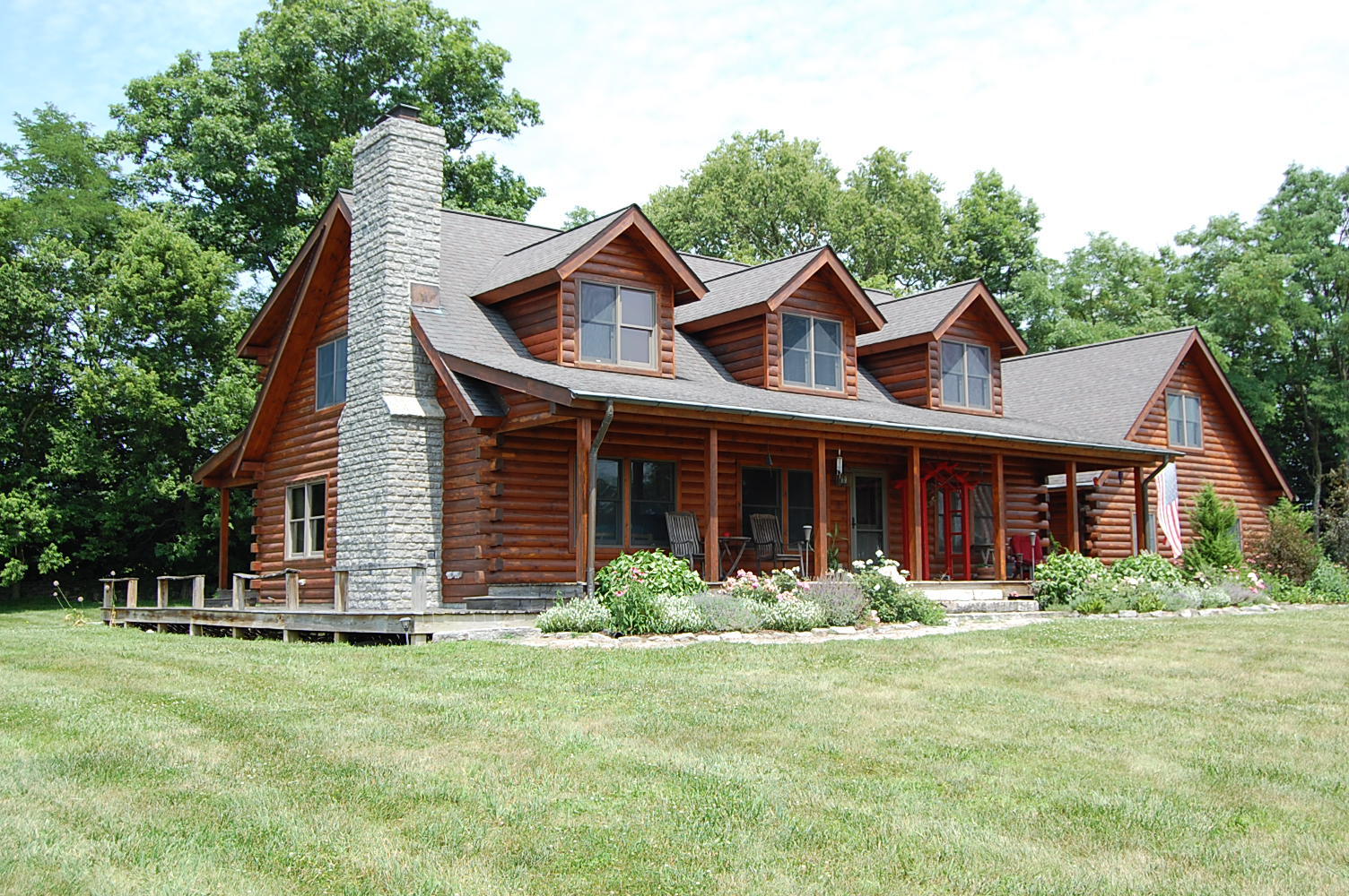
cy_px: 448
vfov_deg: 36.8
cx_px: 674
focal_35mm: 36
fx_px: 1348
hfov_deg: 53.2
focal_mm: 24
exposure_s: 1/250
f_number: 8
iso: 200
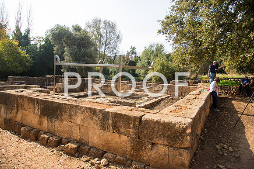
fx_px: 169
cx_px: 127
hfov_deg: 73.7
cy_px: 84
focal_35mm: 24
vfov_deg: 53.2
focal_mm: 24
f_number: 2.8
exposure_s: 1/640
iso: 100
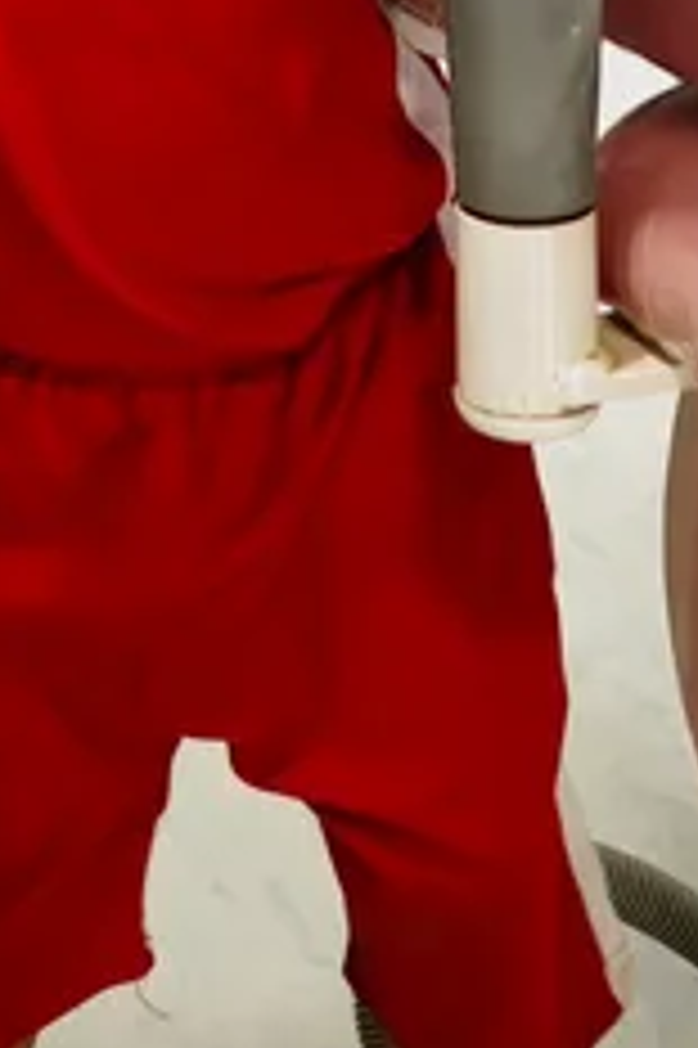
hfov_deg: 8.3
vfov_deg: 10.7
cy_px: -1457
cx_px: 52
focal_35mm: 165
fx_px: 4806
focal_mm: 24
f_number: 4
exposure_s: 1/100
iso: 1250
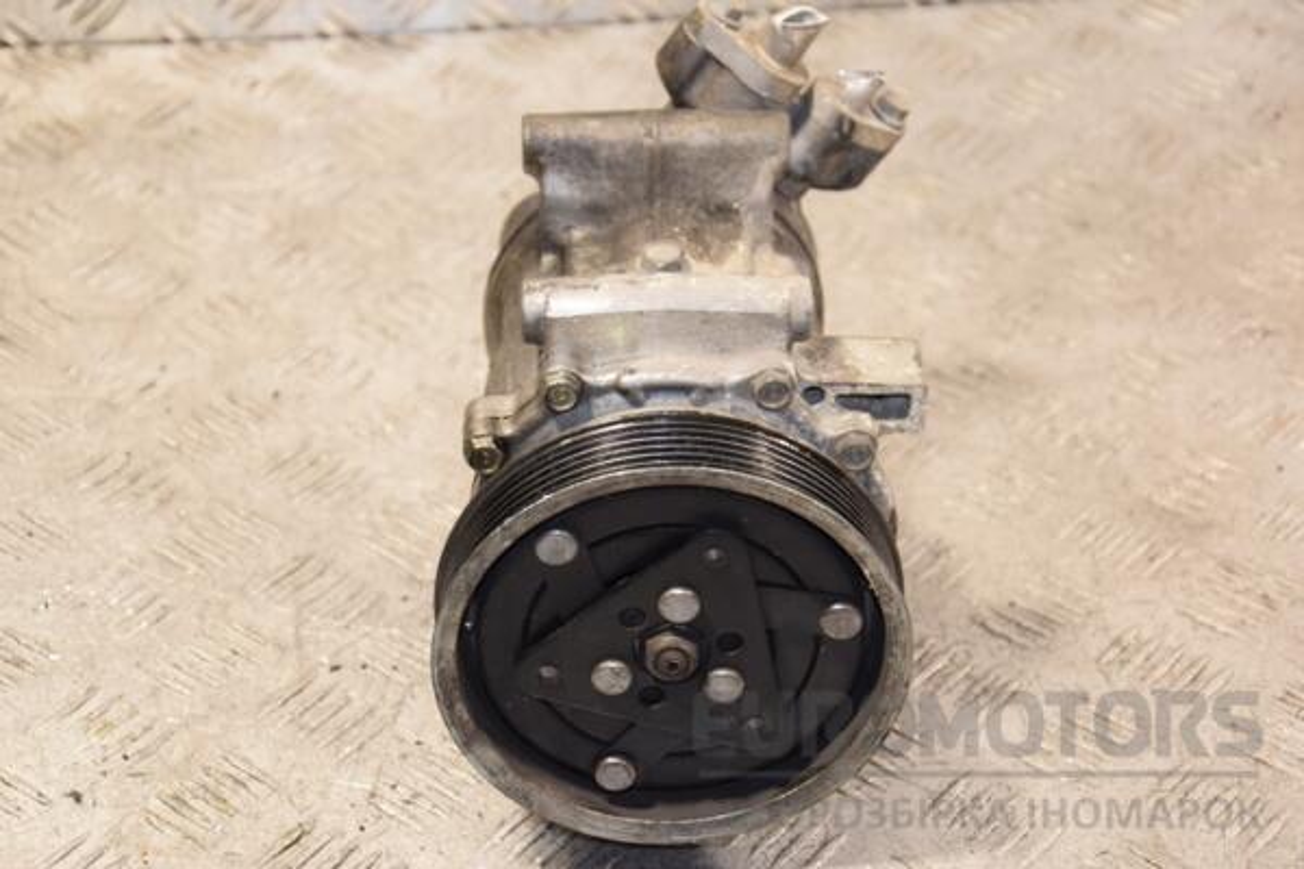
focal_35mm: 87
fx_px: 3151
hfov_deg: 23.4
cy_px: 434
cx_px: 652
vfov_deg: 15.7
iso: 800
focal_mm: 58
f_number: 5
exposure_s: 1/100
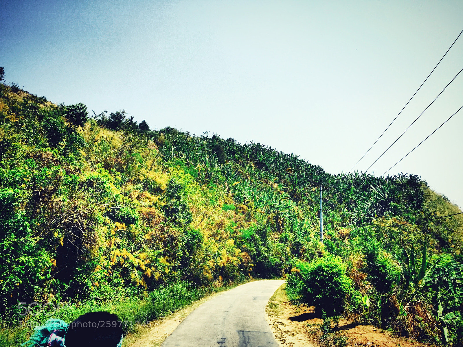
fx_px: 388
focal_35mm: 29
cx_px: 232
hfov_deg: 61.7
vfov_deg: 48.2
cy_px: 174
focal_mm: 4.15
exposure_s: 1/1647
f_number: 2.2
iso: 32
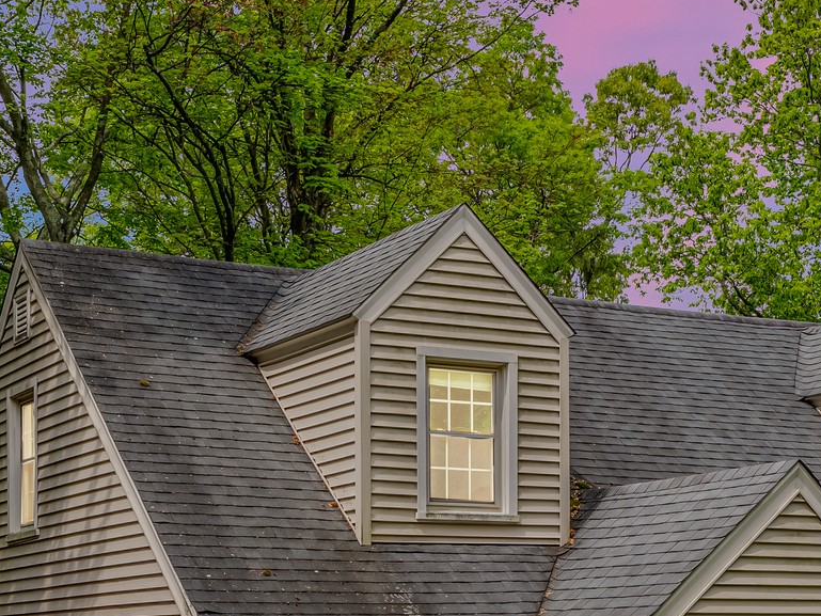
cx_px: 392
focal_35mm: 75
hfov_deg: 26.0
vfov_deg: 18.9
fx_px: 1777
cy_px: 683
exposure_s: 1/320
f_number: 8
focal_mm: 19.5
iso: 125
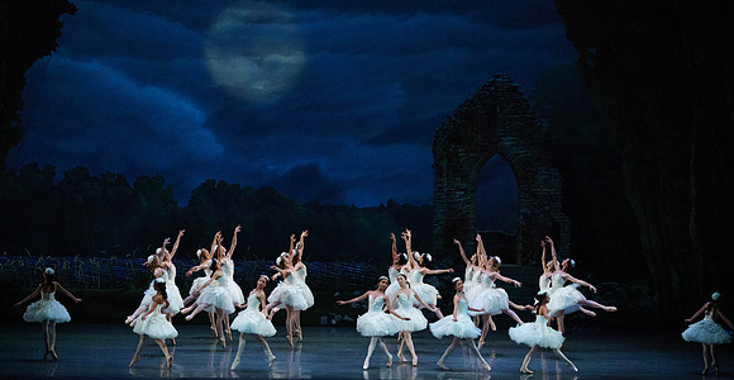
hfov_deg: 20.3
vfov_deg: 10.6
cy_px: 242
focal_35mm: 107
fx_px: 2053
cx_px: 368
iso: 8000
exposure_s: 1/250
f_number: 5.6
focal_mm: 100
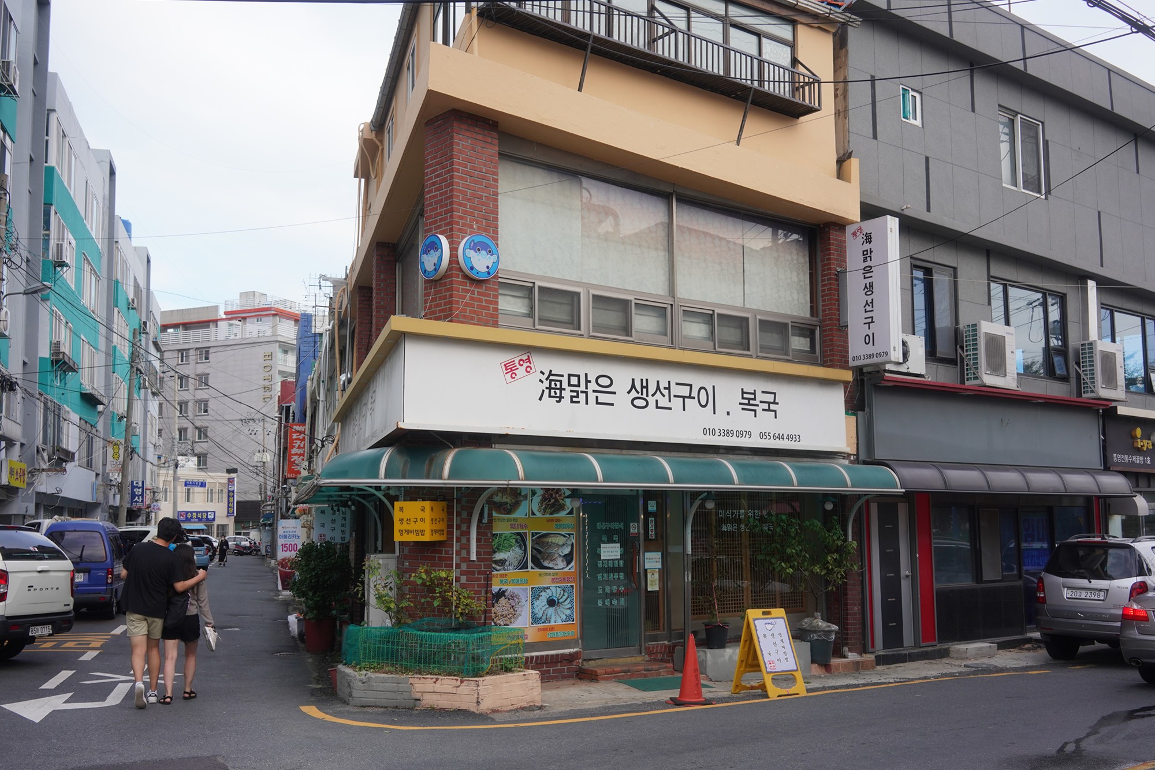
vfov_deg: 37.9
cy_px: 385
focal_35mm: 35
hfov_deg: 54.4
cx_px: 578
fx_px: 1123
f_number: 8
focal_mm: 35
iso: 400
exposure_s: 1/100
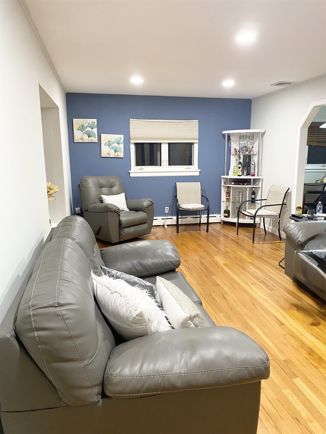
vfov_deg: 67.3
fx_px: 326
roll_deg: +0.6
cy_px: 217
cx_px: 163
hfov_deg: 53.1
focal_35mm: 26
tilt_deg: -11.3
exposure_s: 1/60
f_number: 1.8
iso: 200
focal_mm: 4.25
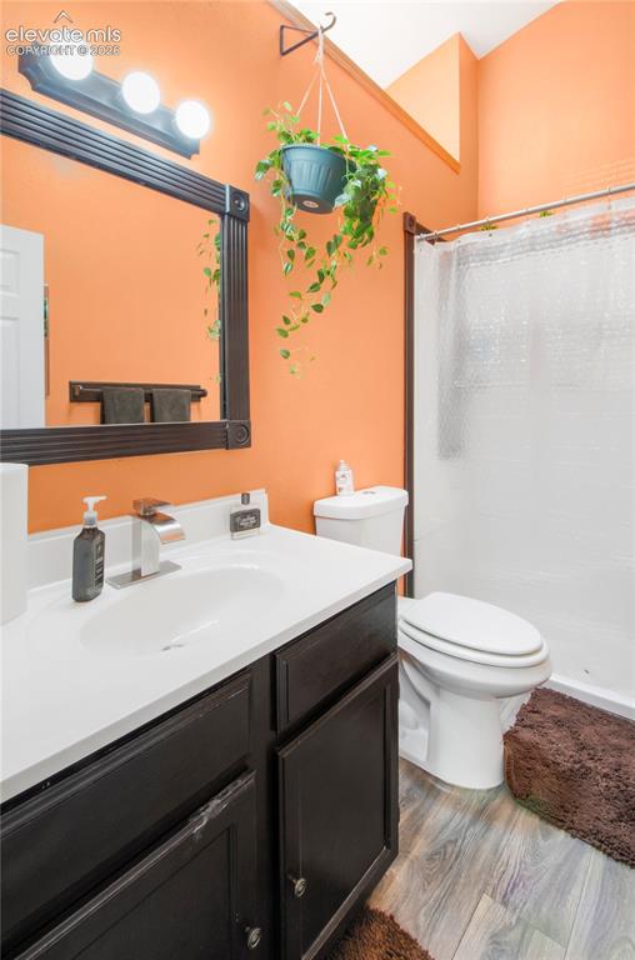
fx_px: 399
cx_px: 318
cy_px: 480
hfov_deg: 77.0
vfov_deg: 100.5
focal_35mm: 15
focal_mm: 10
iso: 320
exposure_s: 1/3
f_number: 13
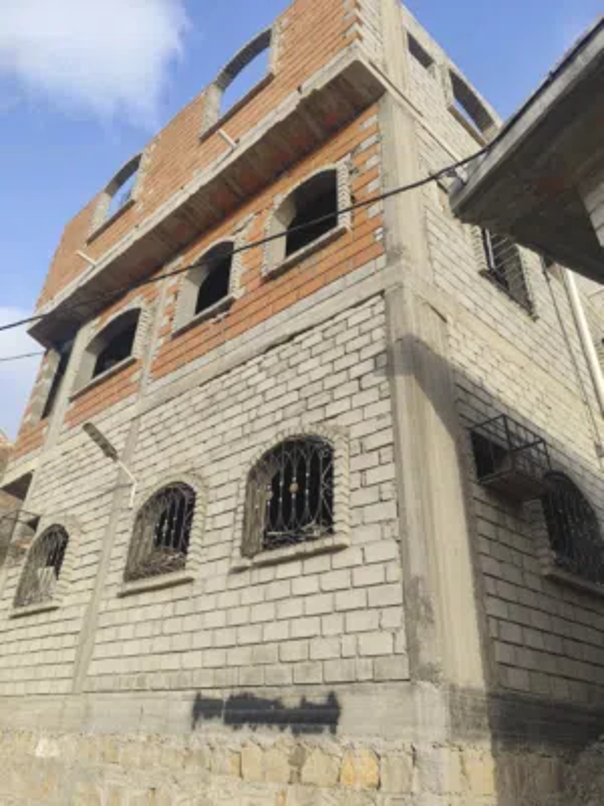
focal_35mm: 23
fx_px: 535
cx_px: 302
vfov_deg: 73.9
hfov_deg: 58.9
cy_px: 403
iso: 50
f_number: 1.65
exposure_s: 1/292
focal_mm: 6.19
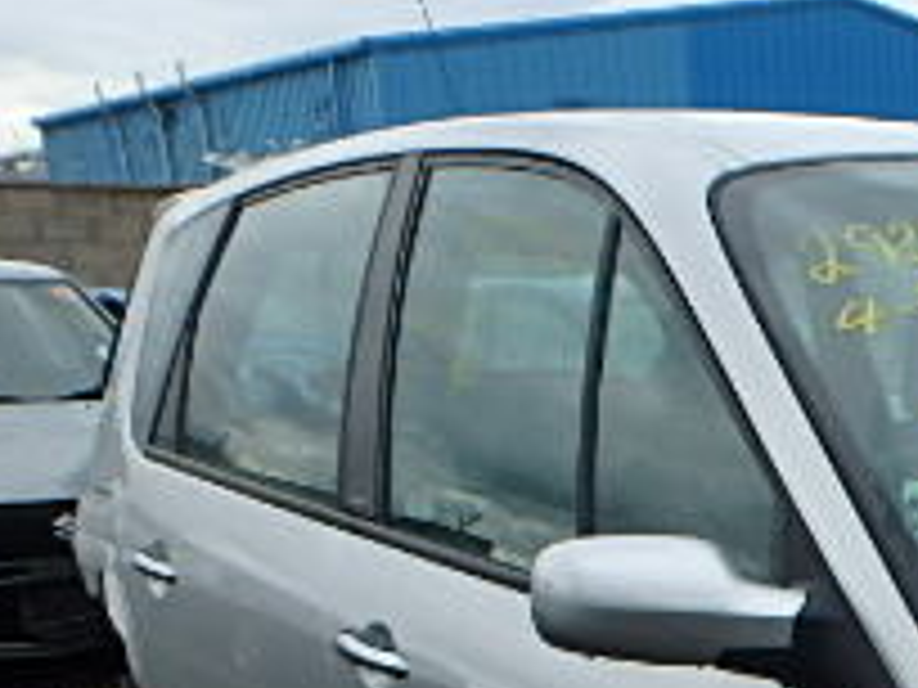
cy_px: 971
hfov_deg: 25.3
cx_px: 1202
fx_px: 1750
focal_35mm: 66
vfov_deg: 19.8
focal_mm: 3.7
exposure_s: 1/640
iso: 125
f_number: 3.5
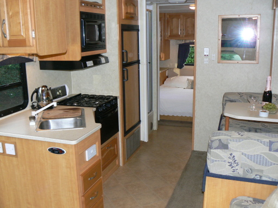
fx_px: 289
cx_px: 139
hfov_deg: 51.4
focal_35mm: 36
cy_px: 104
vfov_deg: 39.7
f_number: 2.8
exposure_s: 1/30
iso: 125
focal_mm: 6
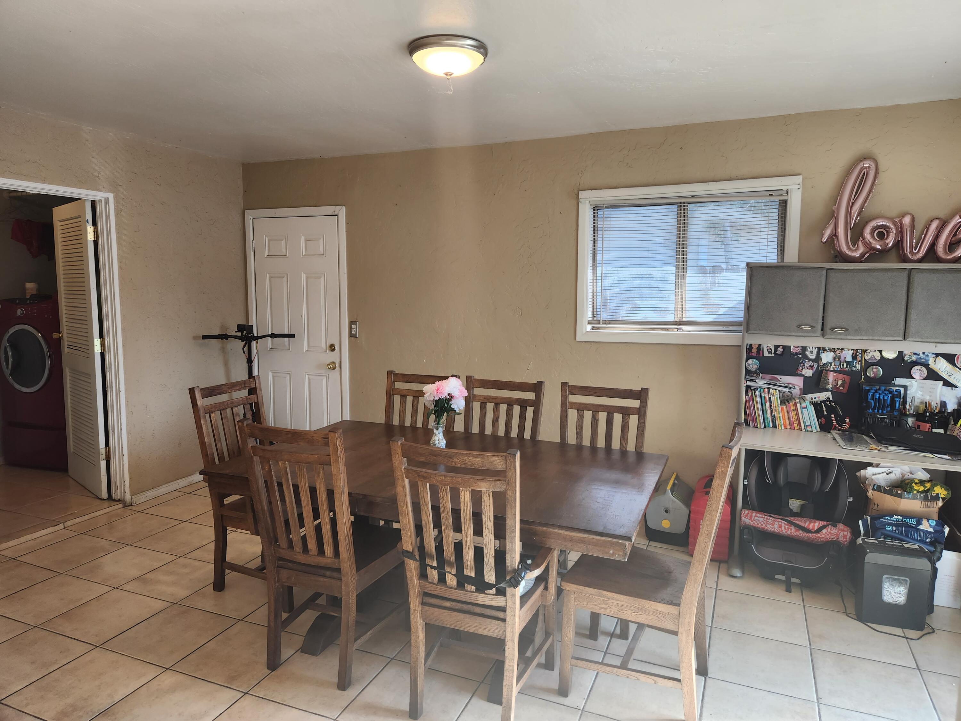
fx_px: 639
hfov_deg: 73.9
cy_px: 360
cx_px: 480
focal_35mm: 23
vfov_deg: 58.9
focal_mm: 5.4
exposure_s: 1/180
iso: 100
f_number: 1.8
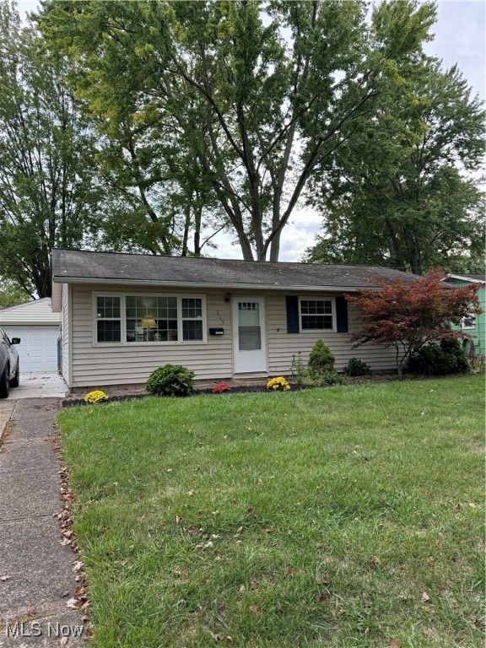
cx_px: 243
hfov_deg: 56.8
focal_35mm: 24
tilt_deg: +0.8
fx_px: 449
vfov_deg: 71.6
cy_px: 324
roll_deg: +3.1
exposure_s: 1/304
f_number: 1.78
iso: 80
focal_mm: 6.76
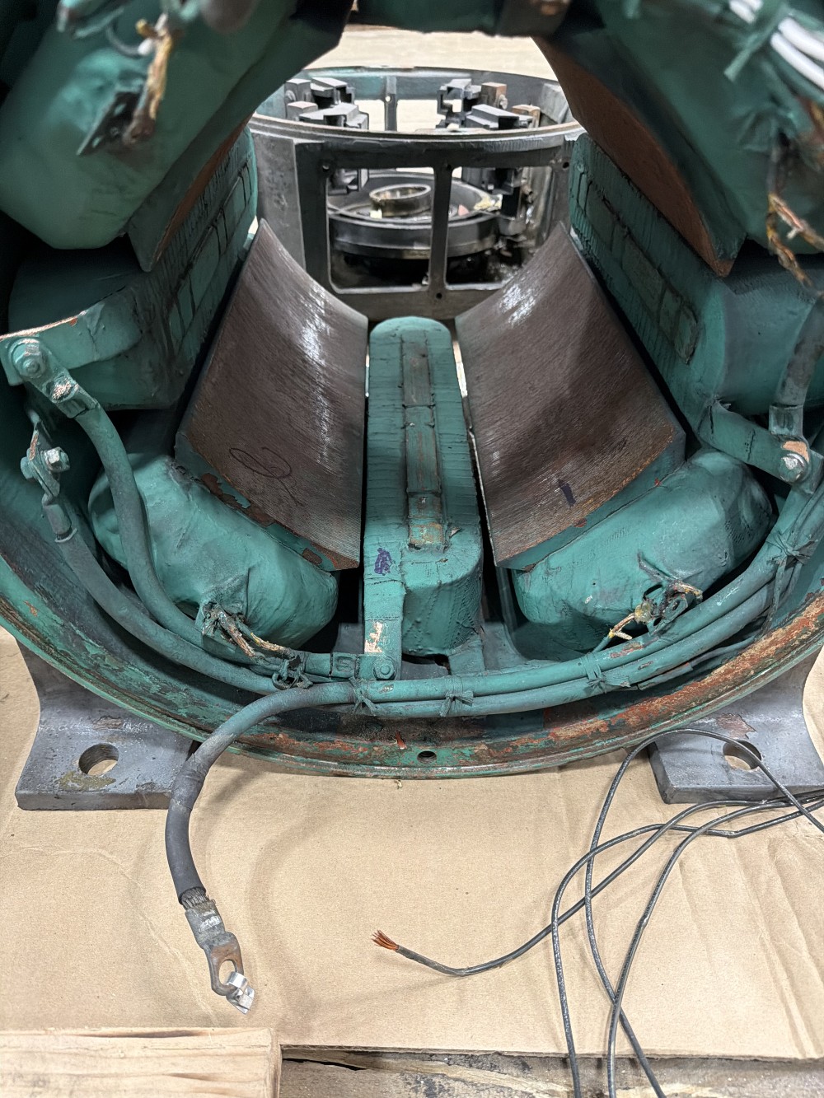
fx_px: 762
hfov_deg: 56.8
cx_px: 412
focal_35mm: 24
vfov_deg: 71.6
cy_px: 549
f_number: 1.78
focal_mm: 6.76
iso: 500
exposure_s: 1/60
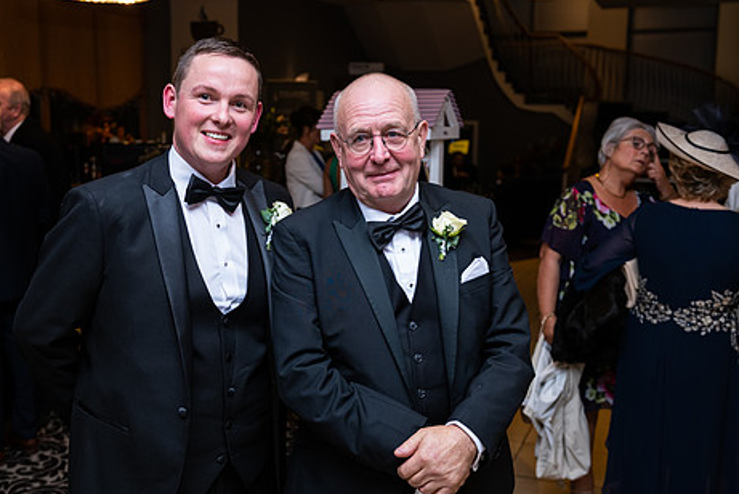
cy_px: 257
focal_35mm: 44
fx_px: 904
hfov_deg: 44.4
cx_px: 332
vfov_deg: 30.6
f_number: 3.5
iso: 640
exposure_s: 1/160
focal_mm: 35
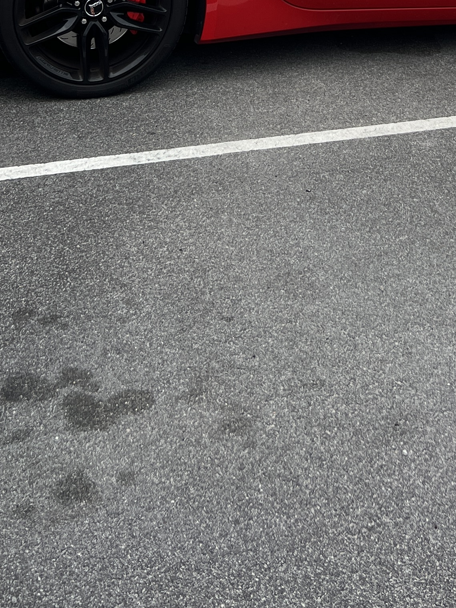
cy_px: -171
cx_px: 323
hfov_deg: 21.2
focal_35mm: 69
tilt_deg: -4.2
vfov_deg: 24.7
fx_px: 1212
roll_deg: -0.8
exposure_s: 1/4274
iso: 50
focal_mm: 5.7
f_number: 1.5
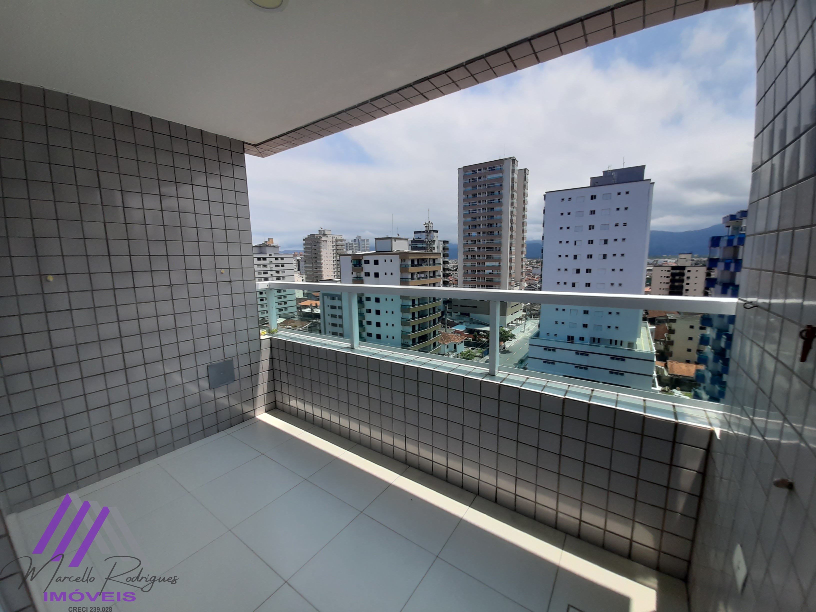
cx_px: 408
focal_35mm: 13
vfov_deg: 89.9
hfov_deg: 106.2
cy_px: 306
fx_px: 306
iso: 40
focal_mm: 1.42
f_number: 2.2
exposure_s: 1/1605
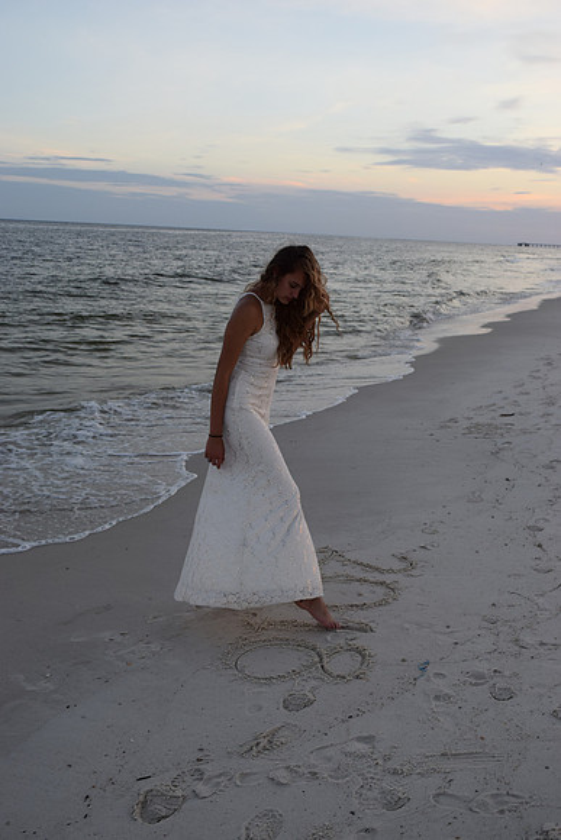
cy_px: 420
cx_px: 280
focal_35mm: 34
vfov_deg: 55.1
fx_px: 806
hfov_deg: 38.4
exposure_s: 1/125
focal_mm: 23
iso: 400
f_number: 5.6
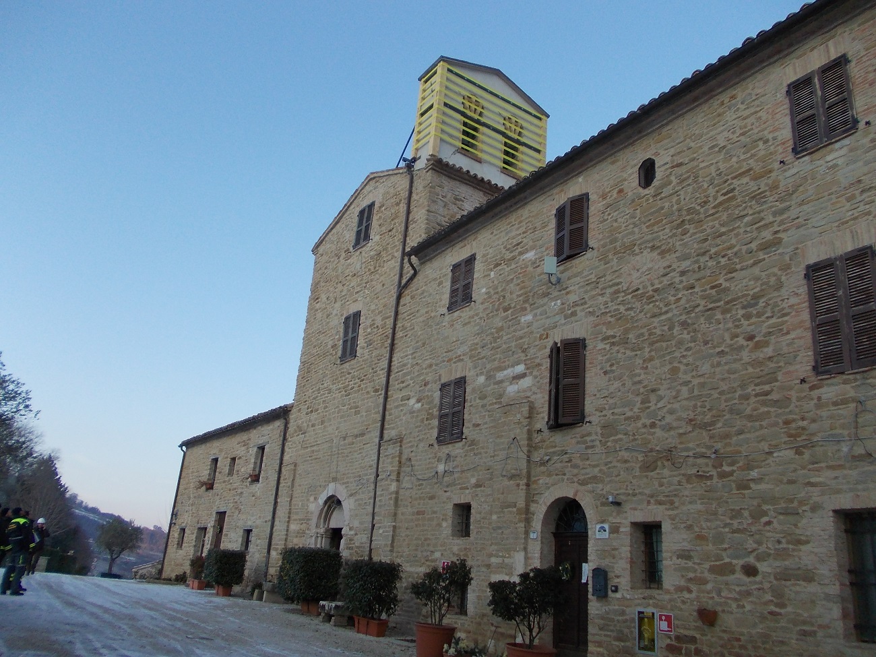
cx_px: 438
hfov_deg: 63.4
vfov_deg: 49.7
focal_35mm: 28
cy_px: 328
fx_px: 709
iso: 80
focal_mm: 4
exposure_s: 1/400
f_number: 2.7
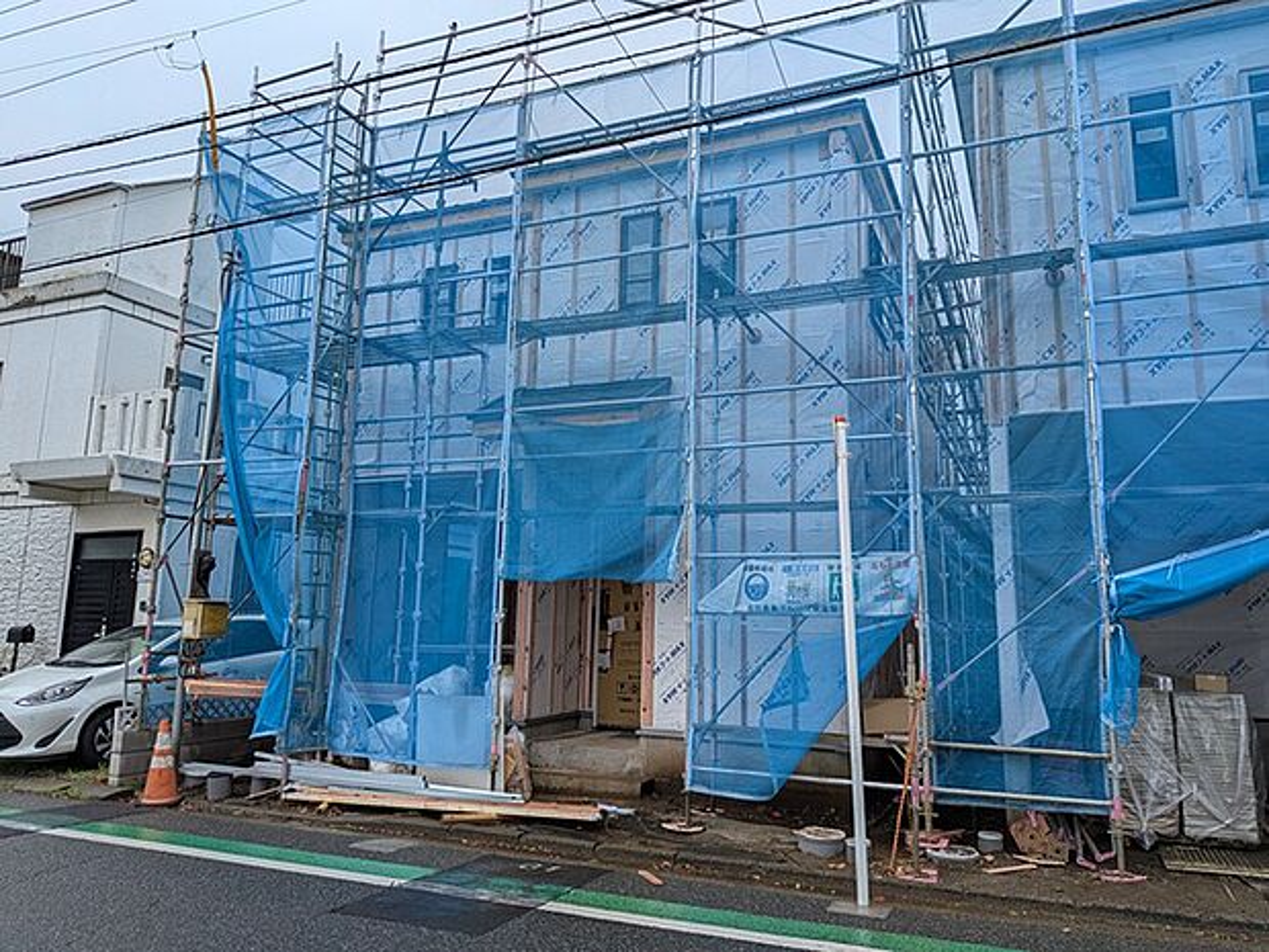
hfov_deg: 71.6
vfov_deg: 56.8
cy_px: 476
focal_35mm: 24
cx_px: 634
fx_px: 880
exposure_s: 1/592
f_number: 1.7
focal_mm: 4.53
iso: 28
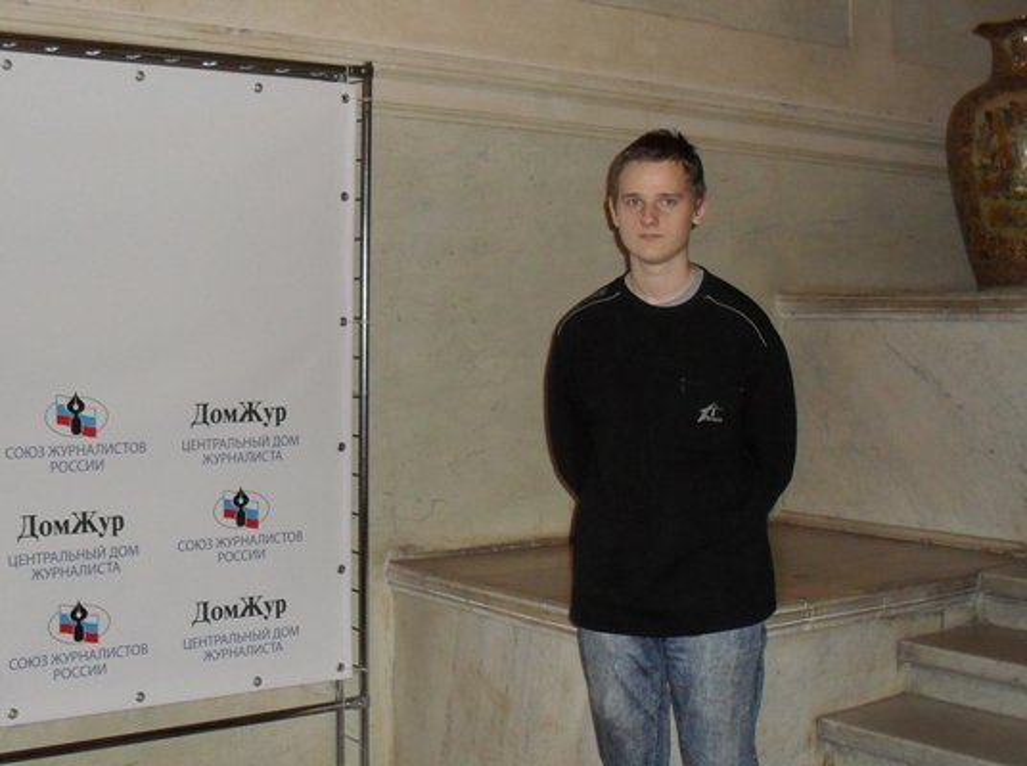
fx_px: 1037
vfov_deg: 40.6
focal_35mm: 35
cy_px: 383
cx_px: 514
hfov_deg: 52.7
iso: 240
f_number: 3.2
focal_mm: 6.3
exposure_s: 1/45
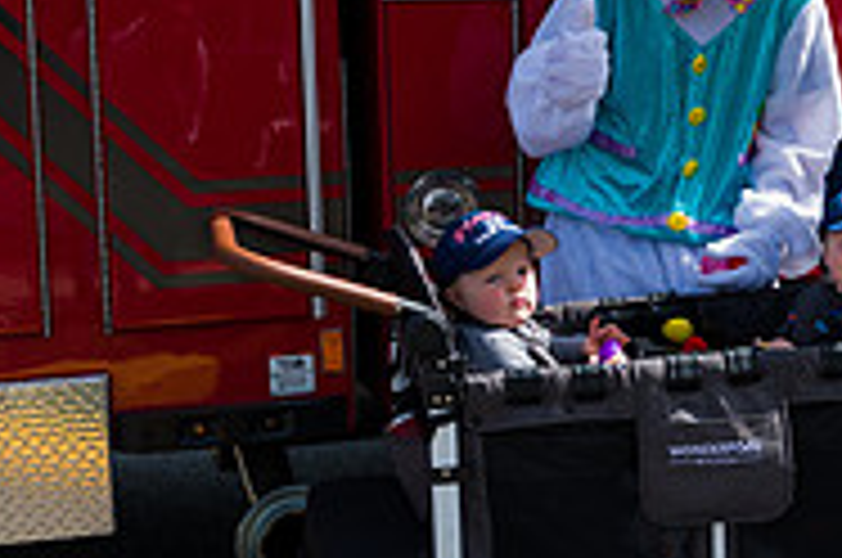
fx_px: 2031
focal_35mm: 87
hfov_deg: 22.9
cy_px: 166
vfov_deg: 15.6
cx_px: 747
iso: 200
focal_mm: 28
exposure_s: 1/3200
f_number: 4
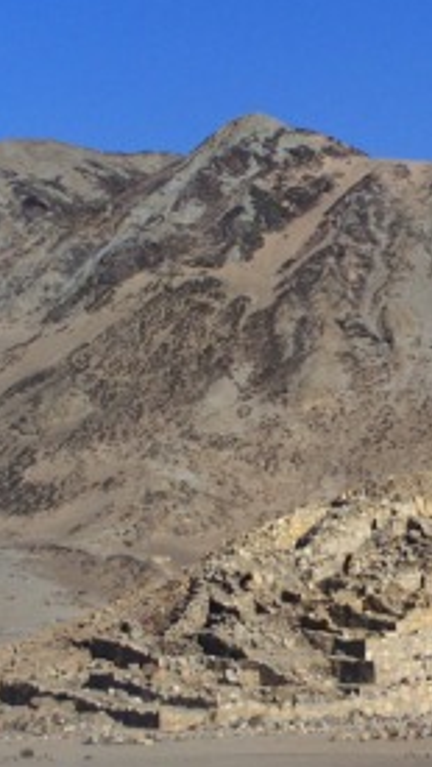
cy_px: 449
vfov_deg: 18.0
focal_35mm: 119
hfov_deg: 10.1
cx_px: 502
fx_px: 2420
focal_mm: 11.1
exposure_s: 1/800
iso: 64
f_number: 4.5
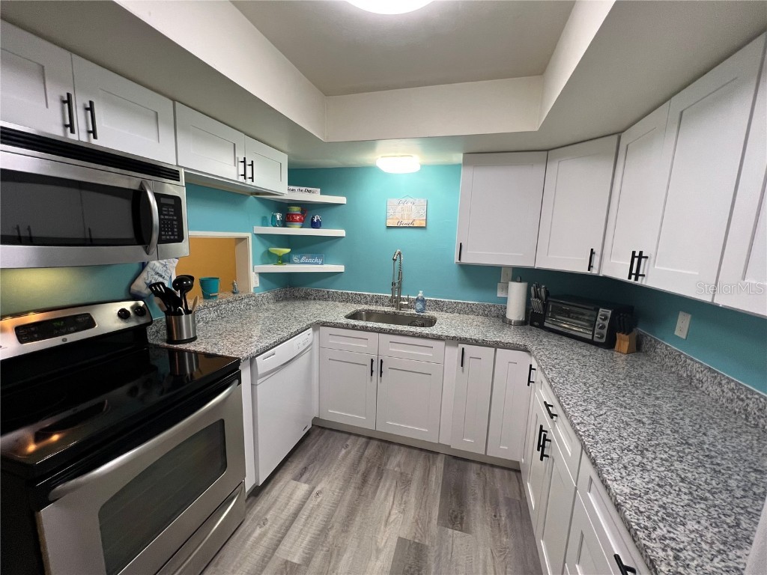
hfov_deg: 106.2
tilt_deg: -8.5
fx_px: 288
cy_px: 288
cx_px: 384
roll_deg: -2.4
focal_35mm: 13
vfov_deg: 89.9
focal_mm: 1.57
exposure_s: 1/120
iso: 200
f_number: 1.8
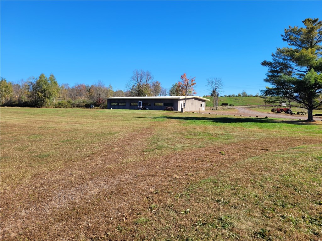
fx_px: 242
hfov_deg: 67.3
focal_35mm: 26
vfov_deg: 53.1
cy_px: 120
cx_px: 161
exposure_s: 1/1641
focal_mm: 5.4
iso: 40
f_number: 1.8
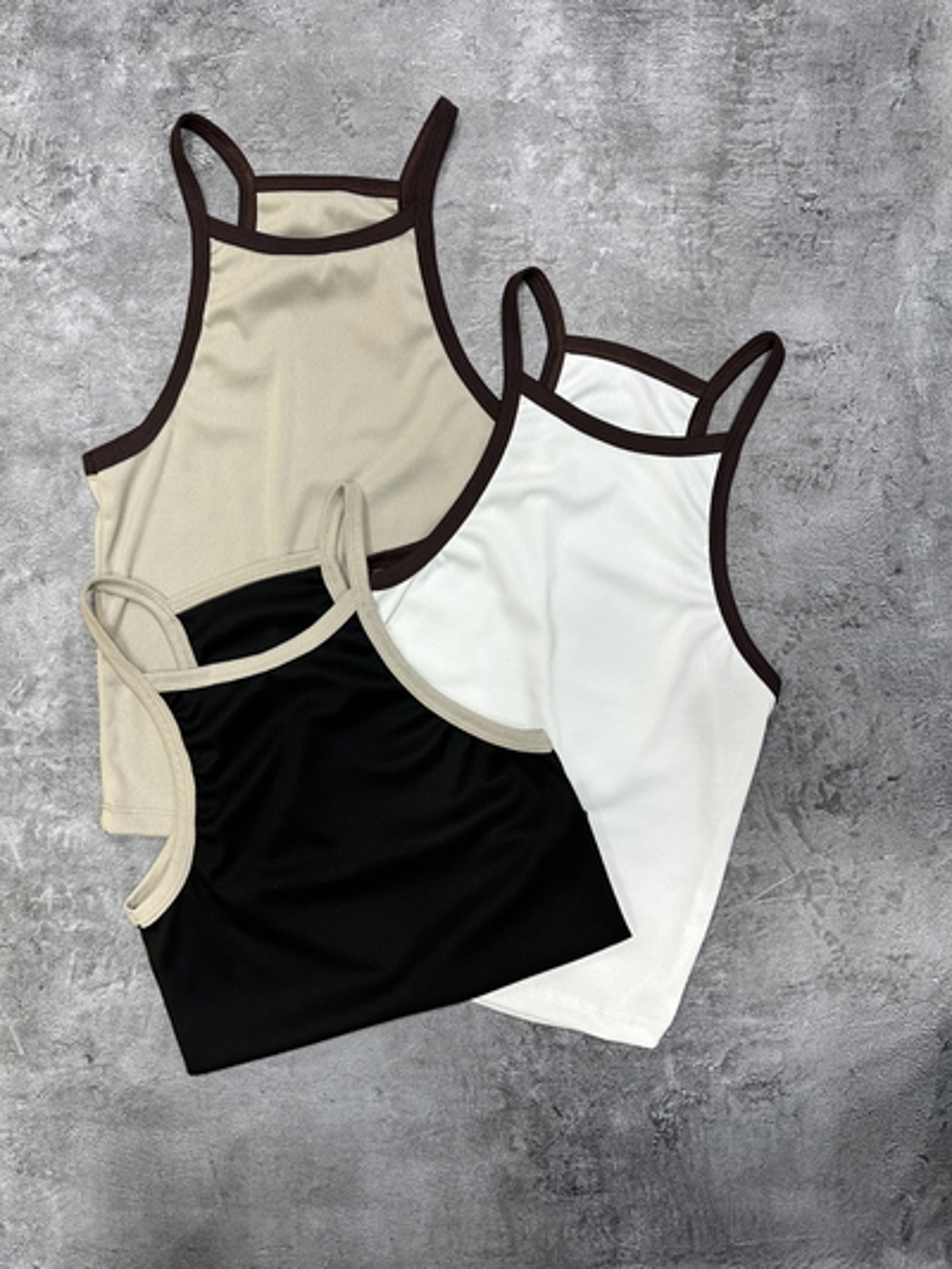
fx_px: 880
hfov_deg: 56.8
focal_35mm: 24
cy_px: 634
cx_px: 476
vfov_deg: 71.6
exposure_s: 1/100
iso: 125
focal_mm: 6.86
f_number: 1.78
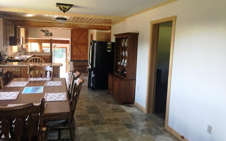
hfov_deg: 61.2
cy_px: 68
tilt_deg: -6.9
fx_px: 191
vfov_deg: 40.6
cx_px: 113
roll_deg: -3.2
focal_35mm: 31
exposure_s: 1/30
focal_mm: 4.15
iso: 40
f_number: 2.2
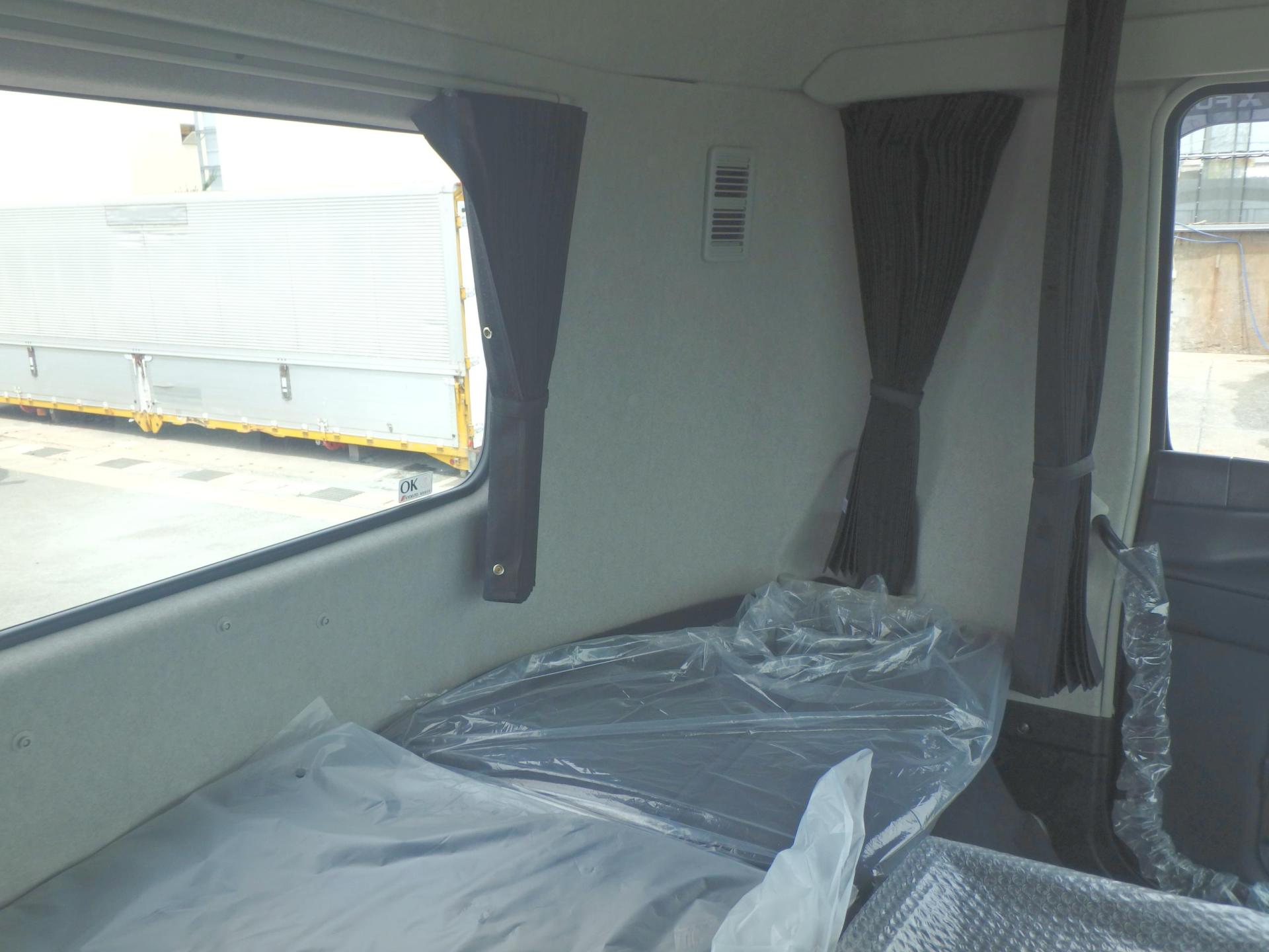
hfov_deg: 61.7
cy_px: 476
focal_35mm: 29
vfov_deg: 48.2
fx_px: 1063
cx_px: 634
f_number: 4.6
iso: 125
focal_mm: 5.2
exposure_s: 1/250
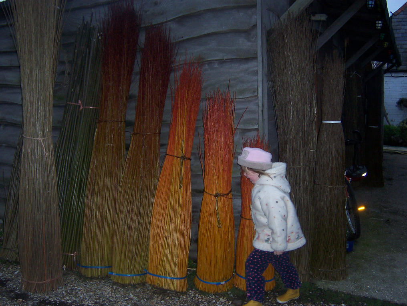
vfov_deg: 39.7
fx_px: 423
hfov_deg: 51.4
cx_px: 204
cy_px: 153
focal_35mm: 36
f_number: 2.8
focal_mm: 5.6
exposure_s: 1/60
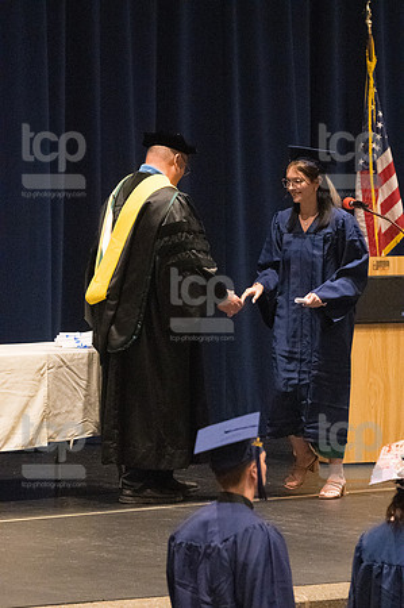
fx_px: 3408
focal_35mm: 202
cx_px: 202
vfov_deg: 10.2
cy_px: 304
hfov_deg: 6.8
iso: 8000
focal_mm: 135
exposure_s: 1/250
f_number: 4.5
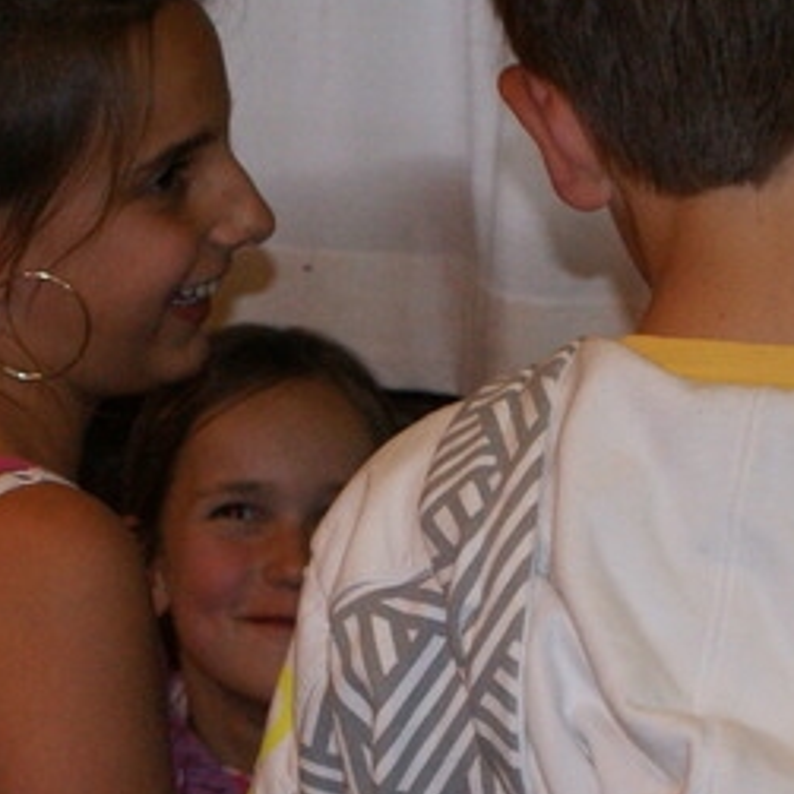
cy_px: 590
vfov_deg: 9.5
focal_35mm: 183
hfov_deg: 9.6
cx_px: 399
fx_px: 4749
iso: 400
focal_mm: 30
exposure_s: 1/60
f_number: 5
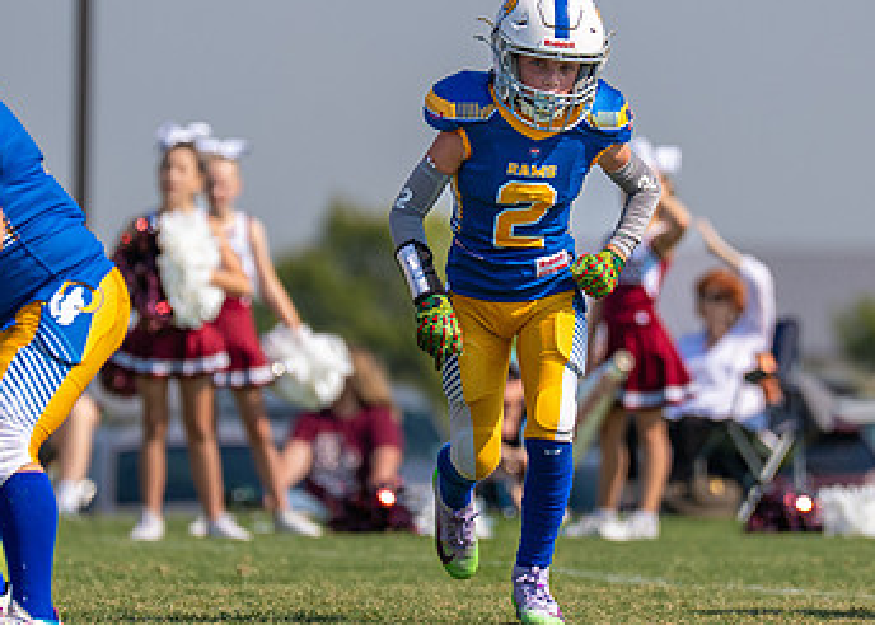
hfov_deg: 3.3
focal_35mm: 610
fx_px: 15165
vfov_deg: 2.4
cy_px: 266
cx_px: 491
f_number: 2.8
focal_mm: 200
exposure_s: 1/4000
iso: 160
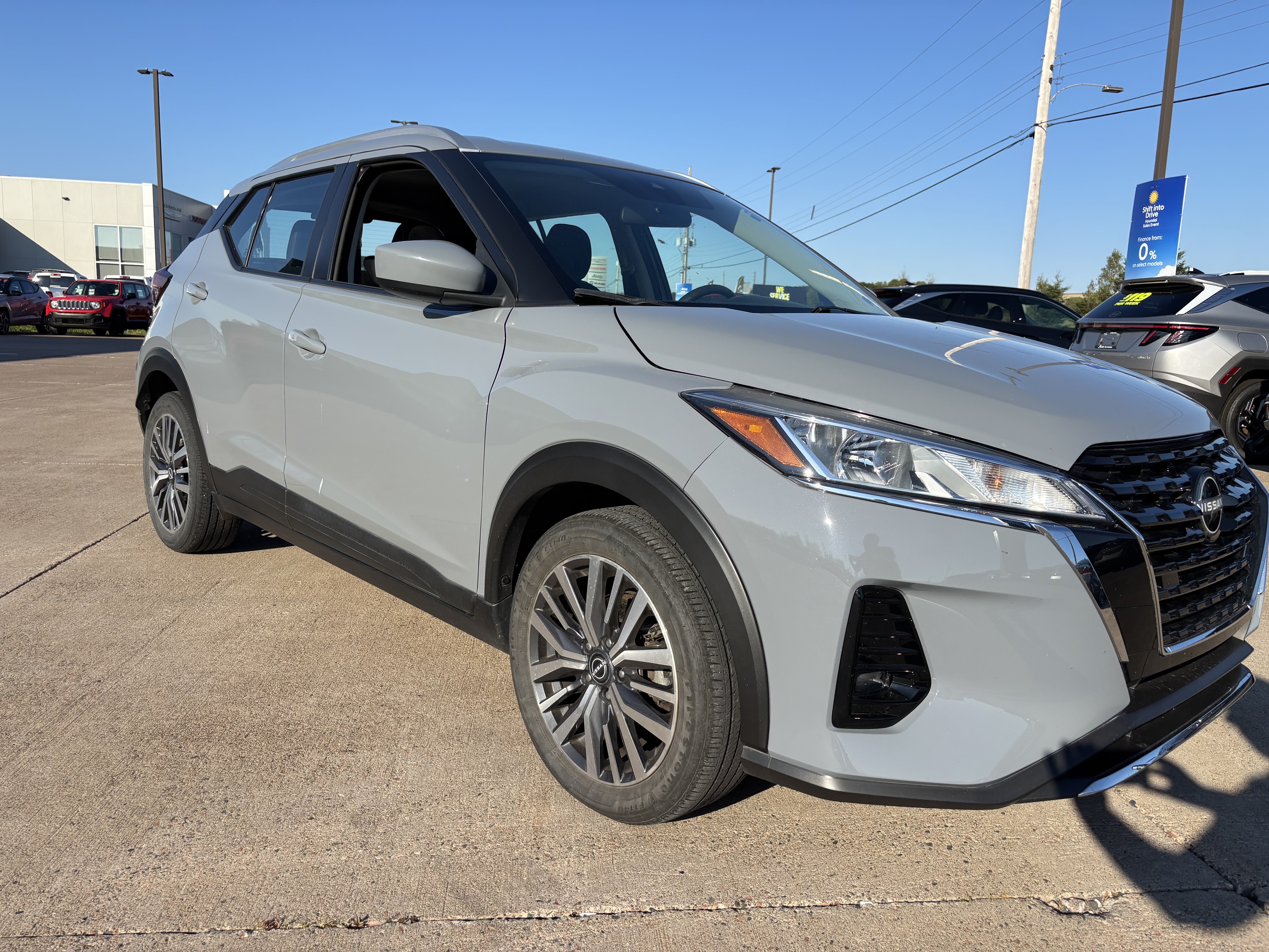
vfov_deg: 53.1
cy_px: 476
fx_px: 953
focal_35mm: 26
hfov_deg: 67.3
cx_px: 634
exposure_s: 1/2933
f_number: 1.6
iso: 50
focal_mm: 5.96
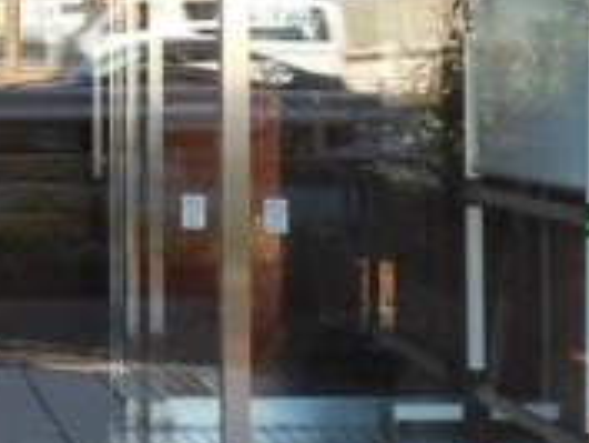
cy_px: -62
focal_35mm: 198
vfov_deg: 7.5
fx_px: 3371
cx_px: -126
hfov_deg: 9.8
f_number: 3.9
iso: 80
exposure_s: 1/60
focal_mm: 6.7
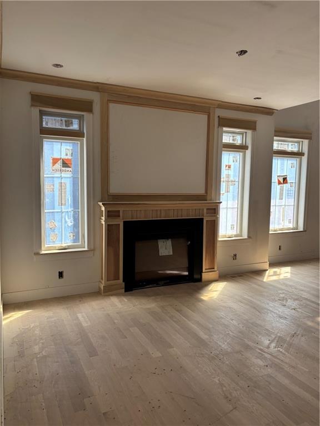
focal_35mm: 26
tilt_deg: -4.2
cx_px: 160
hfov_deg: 53.1
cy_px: 213
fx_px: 320
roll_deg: -1.9
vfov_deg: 67.3
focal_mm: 5.96
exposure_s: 1/164
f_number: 1.6
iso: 64
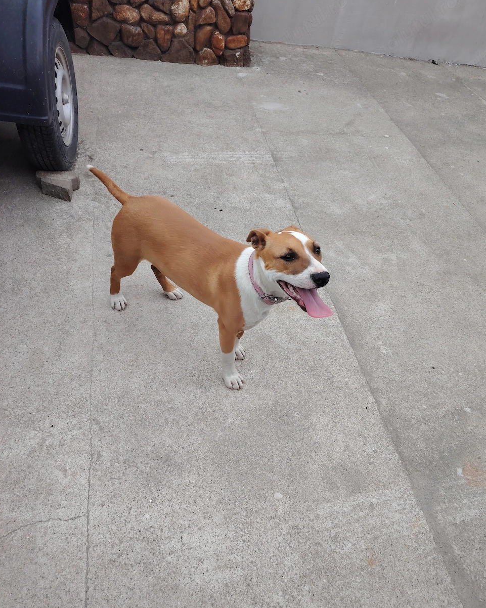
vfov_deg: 66.0
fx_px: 468
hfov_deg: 54.9
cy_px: 324
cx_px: 248
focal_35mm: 26
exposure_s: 1/900
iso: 547
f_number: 1.75
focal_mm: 5.25
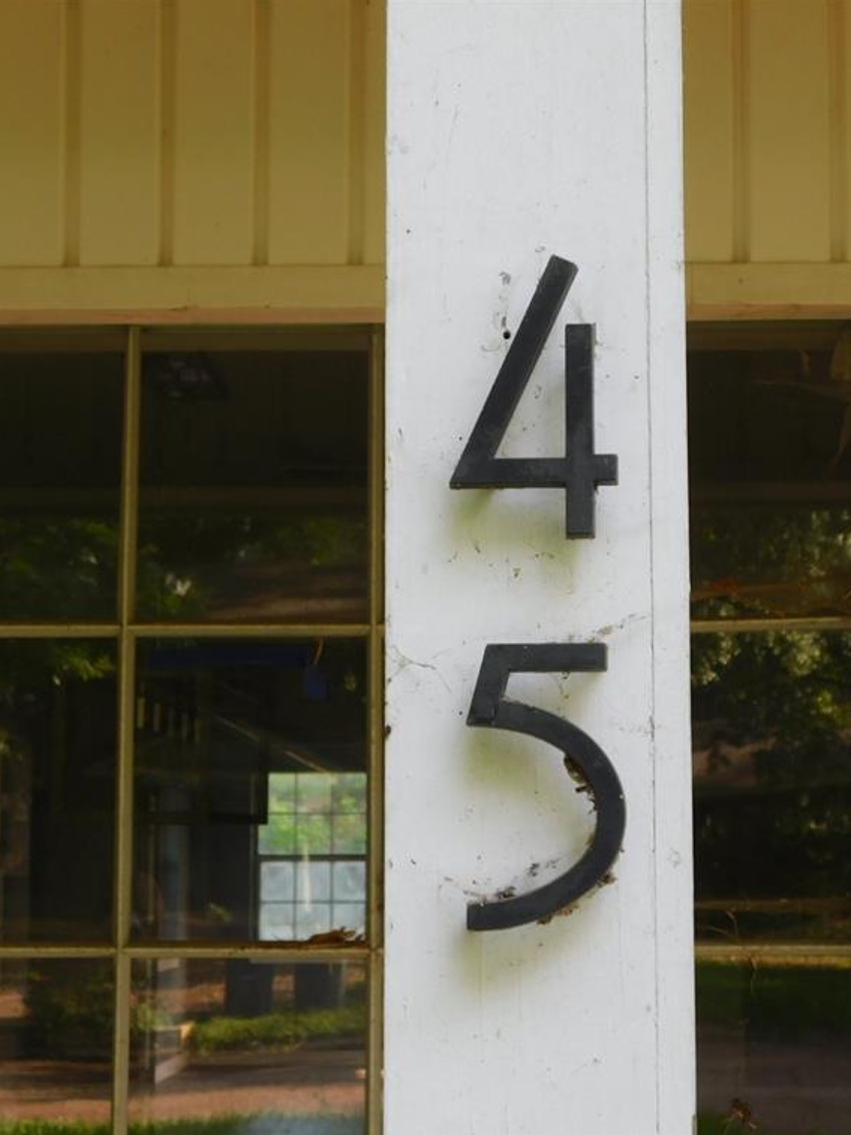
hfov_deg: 21.3
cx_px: 475
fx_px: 2261
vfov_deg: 28.2
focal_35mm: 69
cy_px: 574
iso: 125
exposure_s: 1/50
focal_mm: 9
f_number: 3.8
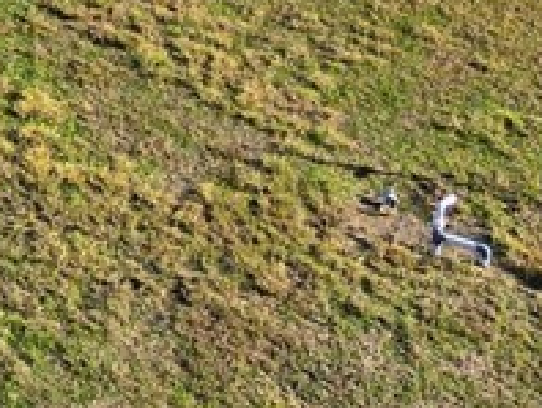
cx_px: -430
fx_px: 1944
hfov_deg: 14.1
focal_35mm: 124
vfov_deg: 10.9
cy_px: -422
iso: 130
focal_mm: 6.7
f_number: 1.7
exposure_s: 1/320
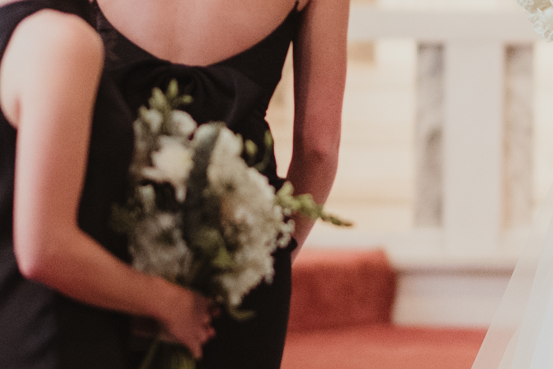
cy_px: -4
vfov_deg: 2.5
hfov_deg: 3.8
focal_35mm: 546
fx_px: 8385
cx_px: 807
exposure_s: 1/320
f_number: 1.4
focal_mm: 105
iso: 2000
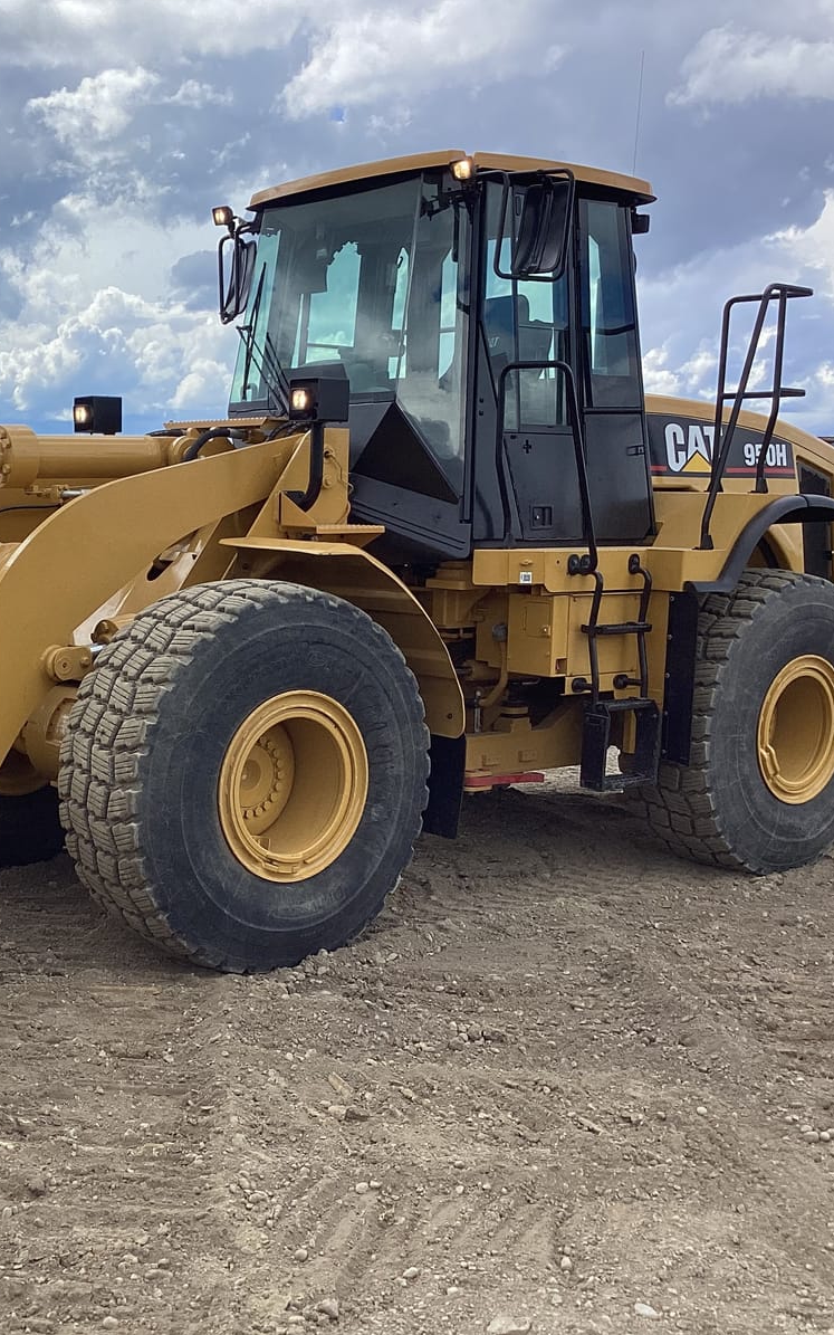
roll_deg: -2.0
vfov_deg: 45.3
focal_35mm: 44
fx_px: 1600
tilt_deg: -5.2
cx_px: 144
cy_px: 669
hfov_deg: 28.5
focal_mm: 3.3
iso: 25
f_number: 2.4
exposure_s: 1/1116
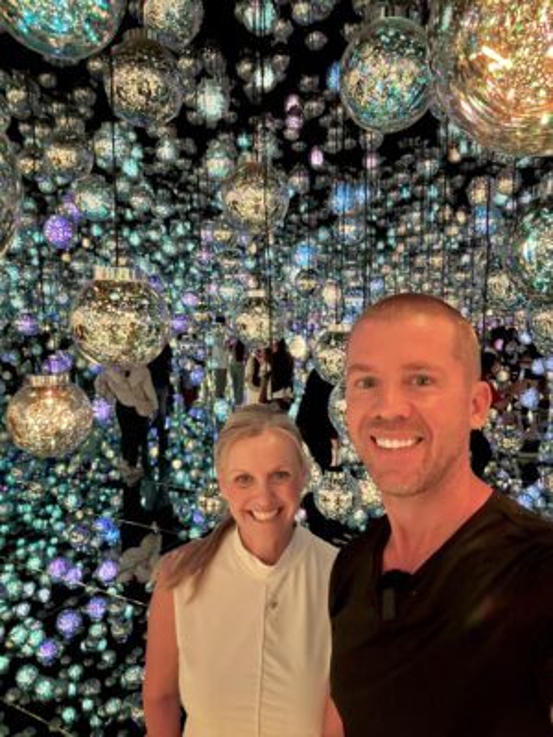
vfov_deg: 73.9
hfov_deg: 58.9
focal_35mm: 23
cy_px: 368
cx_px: 276
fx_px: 490
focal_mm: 2.69
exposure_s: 1/16
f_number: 1.9
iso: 640
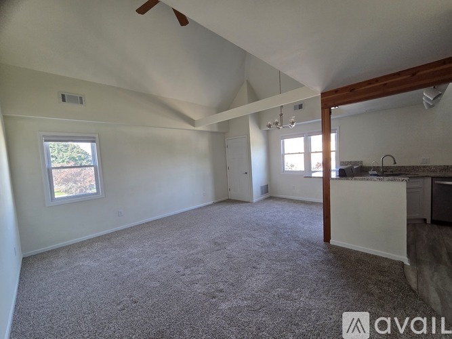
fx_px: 170
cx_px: 226
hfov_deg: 106.2
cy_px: 170
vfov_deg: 89.9
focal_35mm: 13
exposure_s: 1/120
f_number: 2.2
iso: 200
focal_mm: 2.2
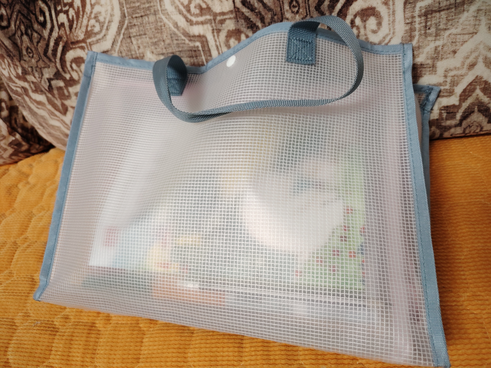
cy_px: 184
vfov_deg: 56.8
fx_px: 340
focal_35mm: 24
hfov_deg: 71.6
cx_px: 246
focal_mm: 5.25
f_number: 1.75
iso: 3391
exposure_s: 1/100
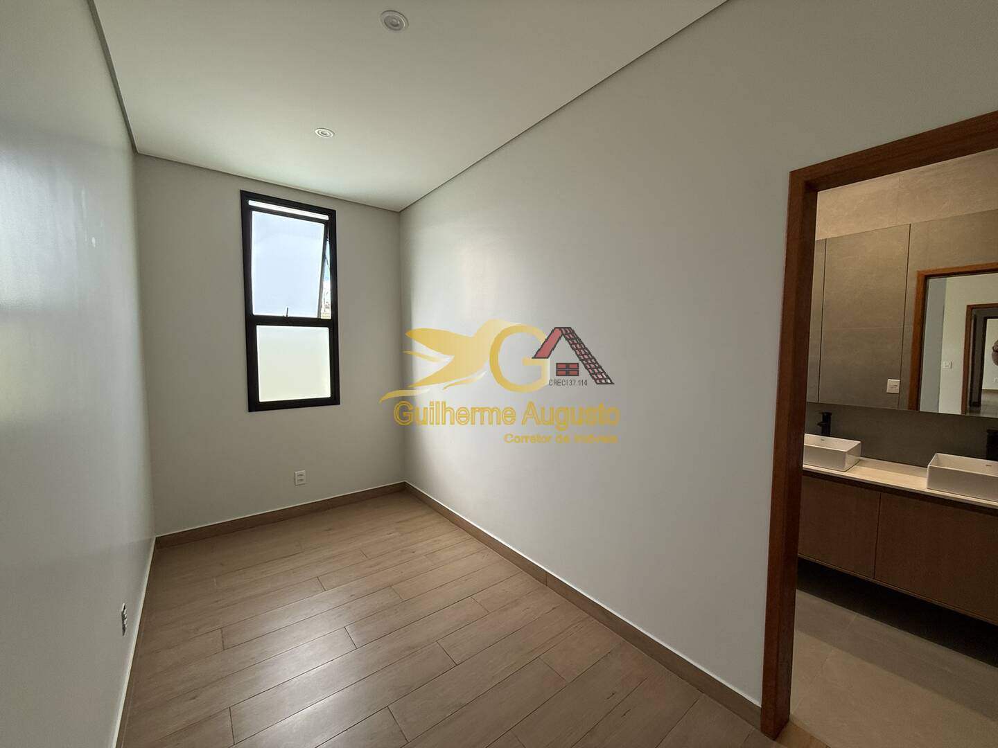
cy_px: 374
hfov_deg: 102.1
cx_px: 499
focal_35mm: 14
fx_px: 404
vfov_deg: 85.7
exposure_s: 1/122
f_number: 2.2
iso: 64
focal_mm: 2.22
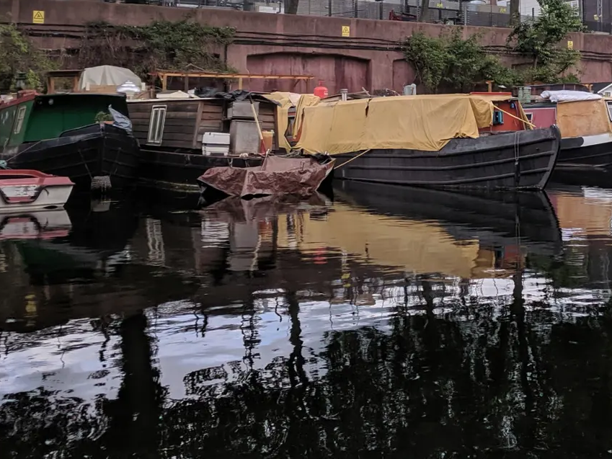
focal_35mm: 49
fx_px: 866
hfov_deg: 37.6
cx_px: 487
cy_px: 63
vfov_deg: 28.7
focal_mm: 4.67
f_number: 2
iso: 50
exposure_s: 1/1938
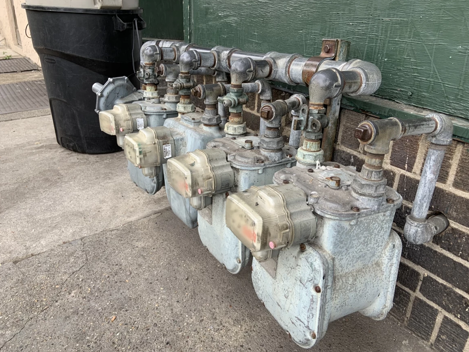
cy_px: 180
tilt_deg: -23.5
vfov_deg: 51.3
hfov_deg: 65.3
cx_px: 241
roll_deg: -2.8
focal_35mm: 27
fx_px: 366
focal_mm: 4.25
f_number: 1.8
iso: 40
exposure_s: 1/121
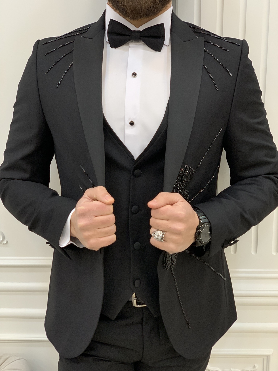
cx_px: 139
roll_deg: -0.1
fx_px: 557
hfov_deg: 28.0
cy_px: 186
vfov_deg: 36.8
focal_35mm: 52
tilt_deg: -15.4
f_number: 2.4
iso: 80
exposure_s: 1/122
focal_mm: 6
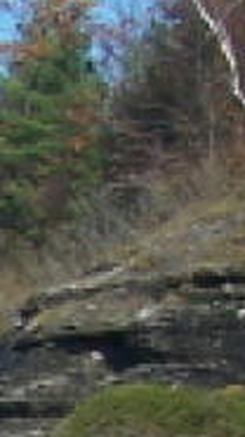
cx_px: -754
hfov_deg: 3.8
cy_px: 826
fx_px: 3524
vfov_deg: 6.9
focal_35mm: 305
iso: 80
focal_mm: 6.3
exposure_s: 1/800
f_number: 4
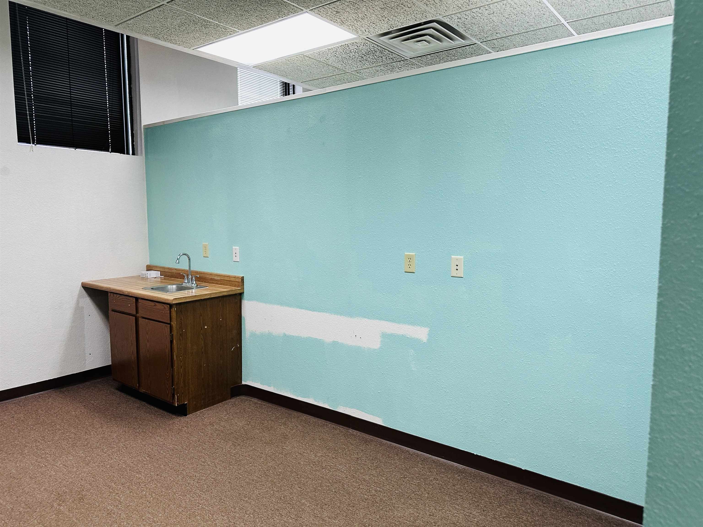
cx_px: 352
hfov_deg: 71.6
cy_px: 264
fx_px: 487
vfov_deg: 56.8
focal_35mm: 24
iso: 200
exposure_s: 1/60
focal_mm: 6.86
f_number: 1.78
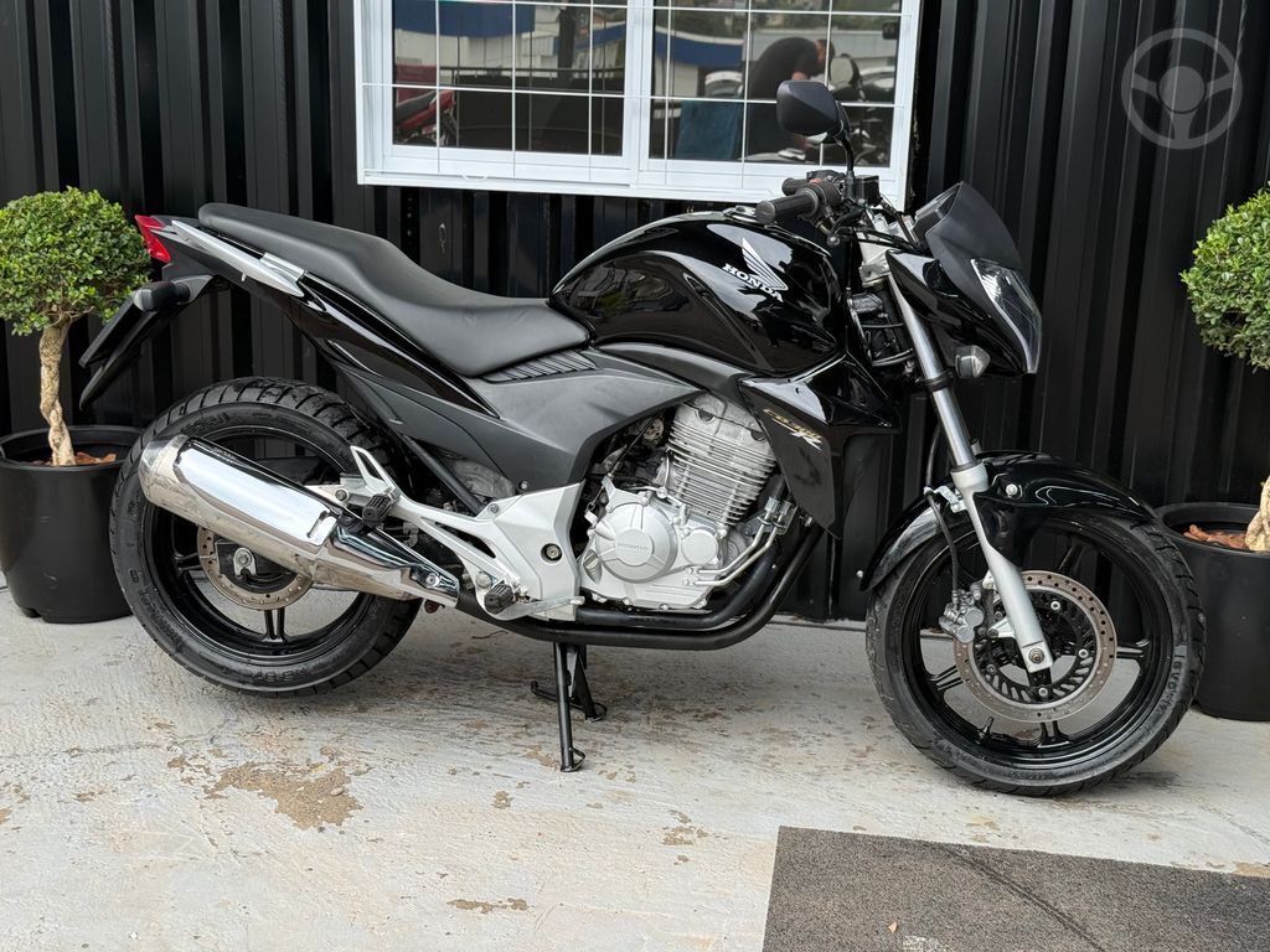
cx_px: 635
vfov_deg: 30.3
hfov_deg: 39.7
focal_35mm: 48
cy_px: 476
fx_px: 1761
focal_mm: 6.76
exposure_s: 1/189
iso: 80
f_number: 1.78
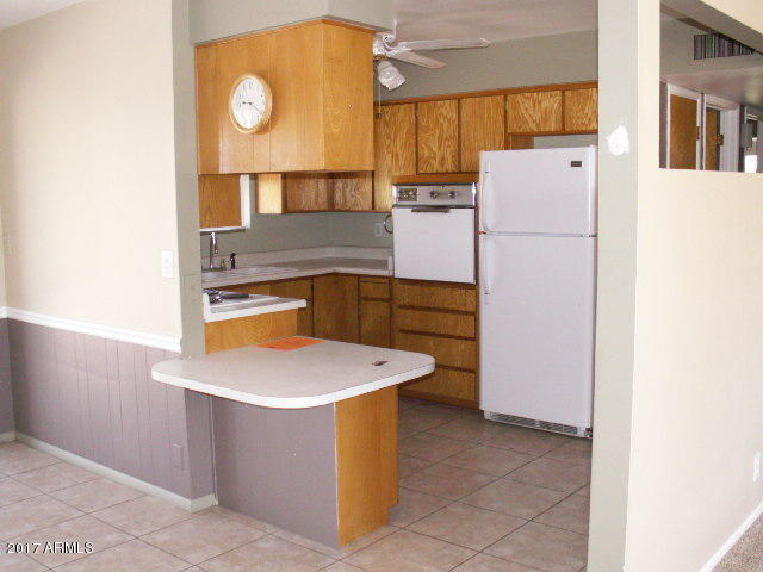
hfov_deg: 52.6
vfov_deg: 40.7
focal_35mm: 35
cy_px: 286
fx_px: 771
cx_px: 382
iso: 160
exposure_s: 1/60
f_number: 2.8
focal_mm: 5.86
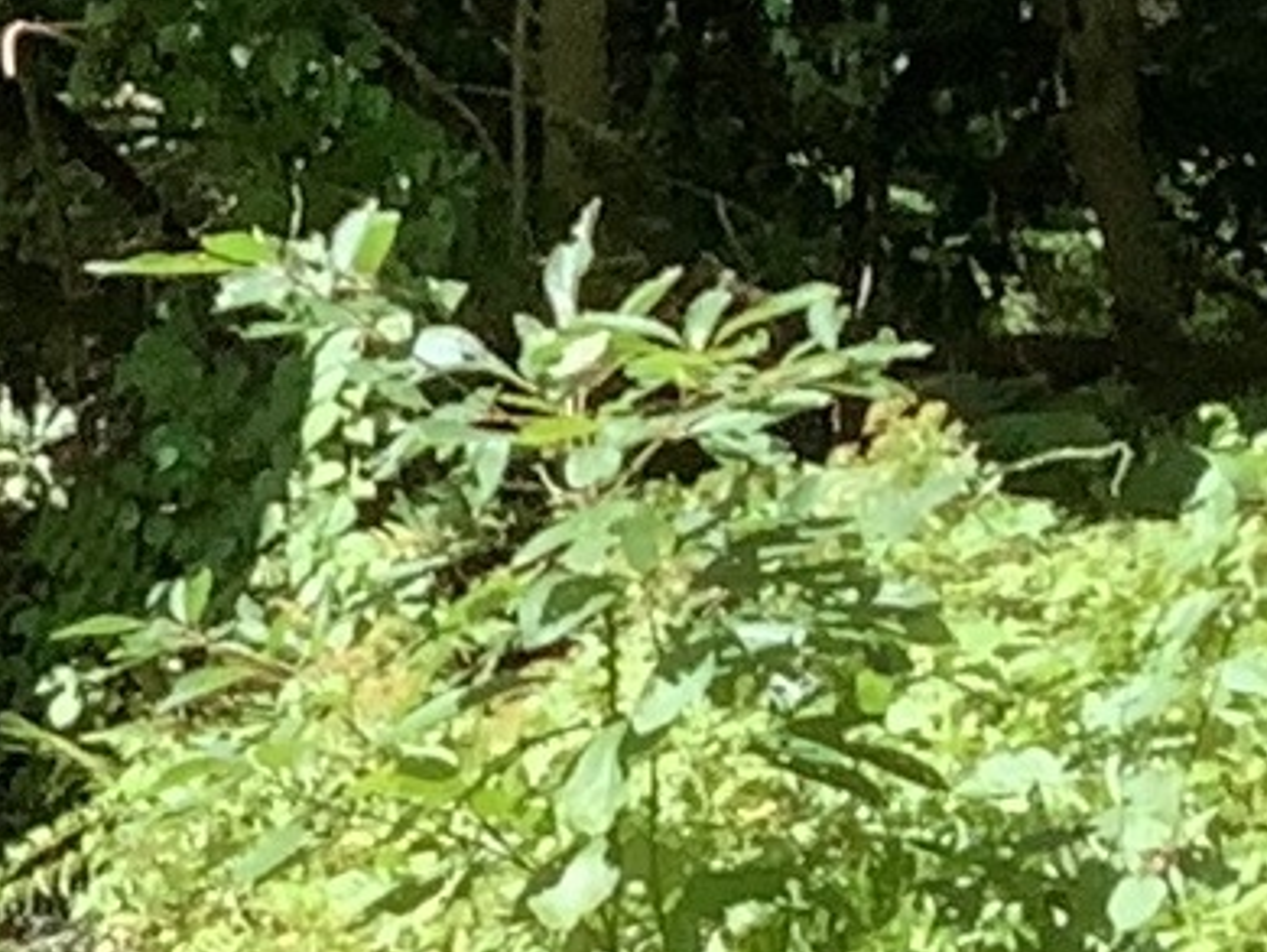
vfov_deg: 6.1
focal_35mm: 244
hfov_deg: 6.7
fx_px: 8936
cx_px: -3515
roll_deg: -1.3
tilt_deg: -4.6
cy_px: 741
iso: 25
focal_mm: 3.3
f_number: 2.4
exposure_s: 1/367
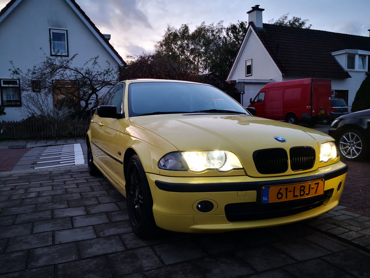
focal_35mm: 27
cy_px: 139
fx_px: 289
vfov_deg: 51.3
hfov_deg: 65.3
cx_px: 185
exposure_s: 1/33.3
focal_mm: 3.95
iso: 160
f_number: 1.6
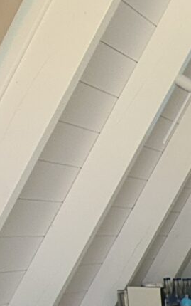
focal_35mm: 82
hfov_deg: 11.2
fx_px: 682
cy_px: 386
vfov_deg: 22.8
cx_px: 543
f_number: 2.2
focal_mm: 2.2
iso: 80
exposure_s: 1/100
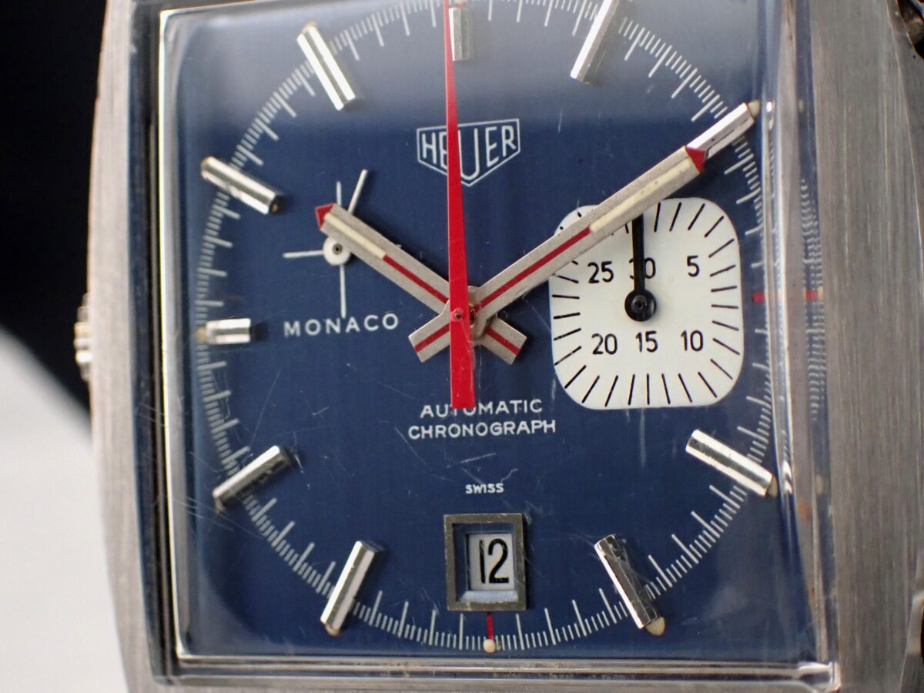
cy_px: 346
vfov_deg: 16.8
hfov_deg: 22.3
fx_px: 2349
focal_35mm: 88
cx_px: 462
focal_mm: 15.66
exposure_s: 1/125
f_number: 4.5
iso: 800
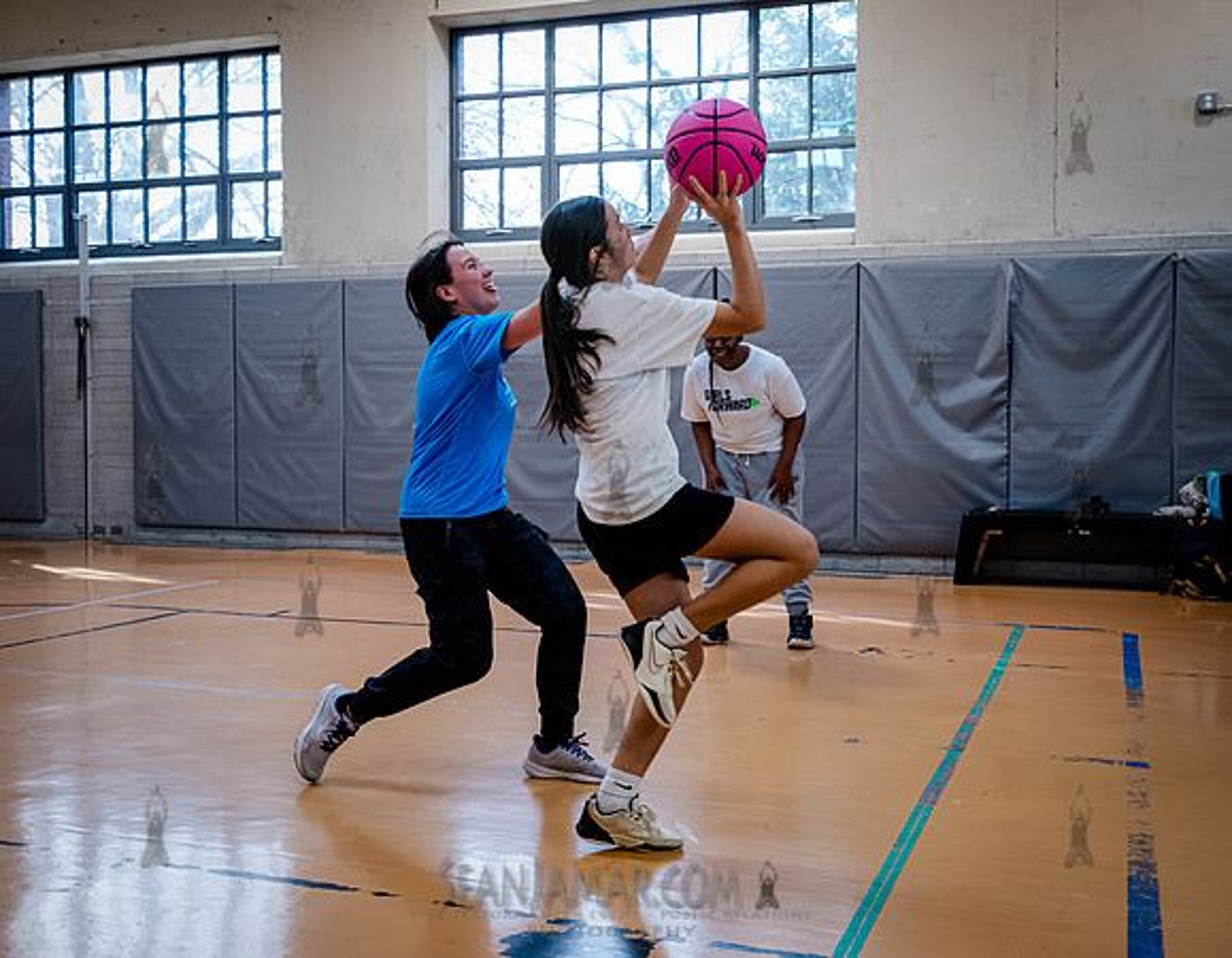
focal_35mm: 40
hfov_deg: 45.6
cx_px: 502
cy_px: 473
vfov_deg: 36.4
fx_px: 1456
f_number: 4.5
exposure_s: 1/1000
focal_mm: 35
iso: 8000
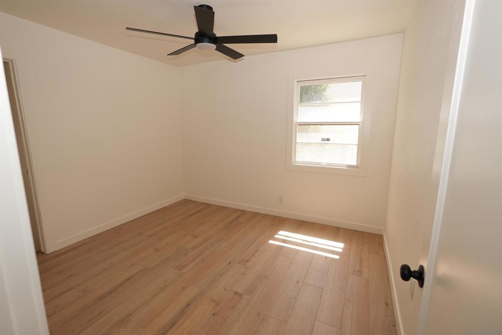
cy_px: 168
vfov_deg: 73.8
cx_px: 251
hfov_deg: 96.7
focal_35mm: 16
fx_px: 223
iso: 100
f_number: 3.2
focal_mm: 11
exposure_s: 1/160
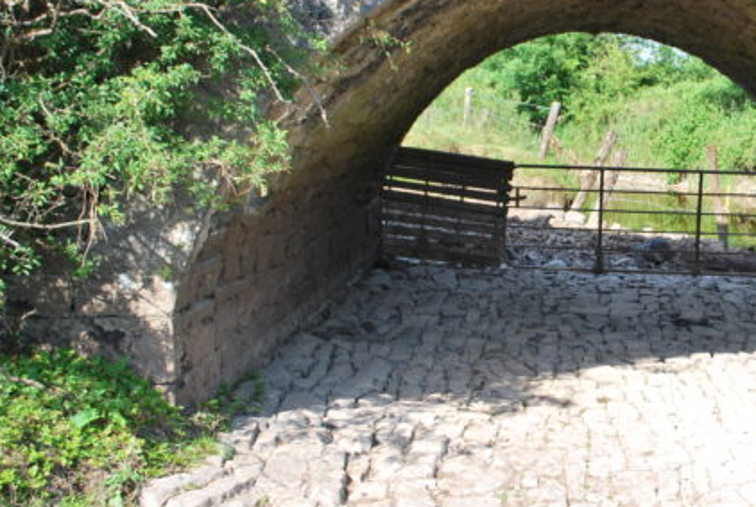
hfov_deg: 34.3
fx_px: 1178
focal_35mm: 56
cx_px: 625
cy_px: 188
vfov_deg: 24.2
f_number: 7.1
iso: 100
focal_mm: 20
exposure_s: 1/200
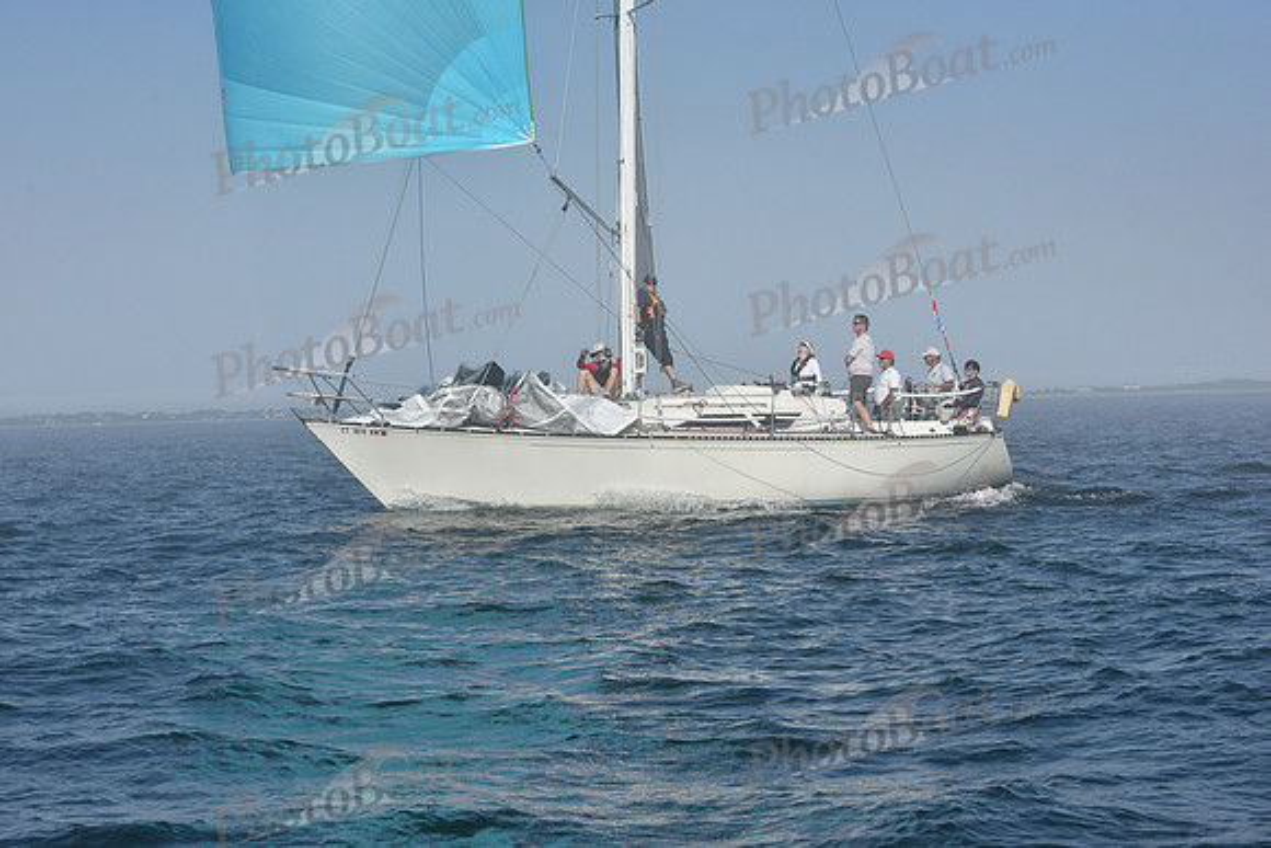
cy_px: 424
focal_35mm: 70
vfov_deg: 19.5
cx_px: 636
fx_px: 2472
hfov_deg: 28.8
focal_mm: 70
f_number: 10
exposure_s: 1/1250
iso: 320
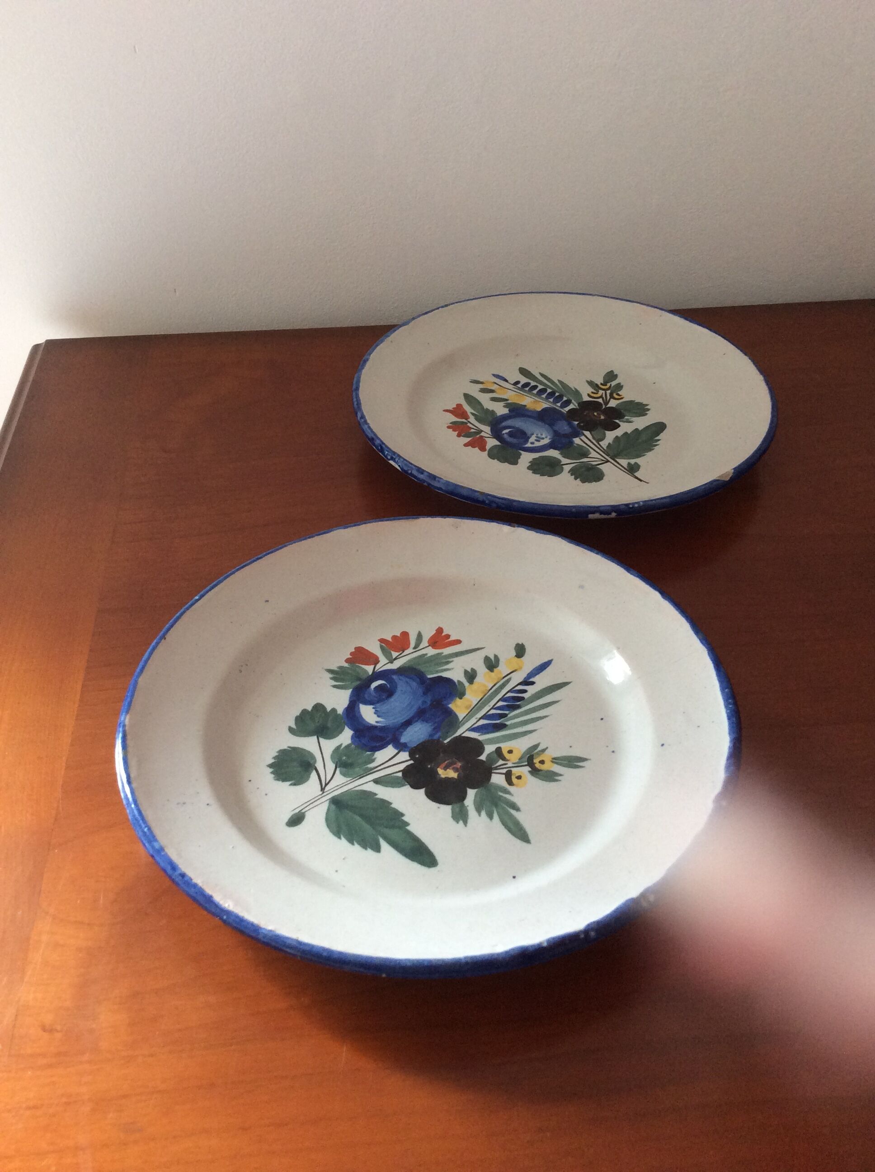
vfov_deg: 56.9
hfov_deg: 44.1
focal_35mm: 32
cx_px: 438
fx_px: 1081
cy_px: 586
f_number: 2.4
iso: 100
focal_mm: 3.3
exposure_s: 1/25
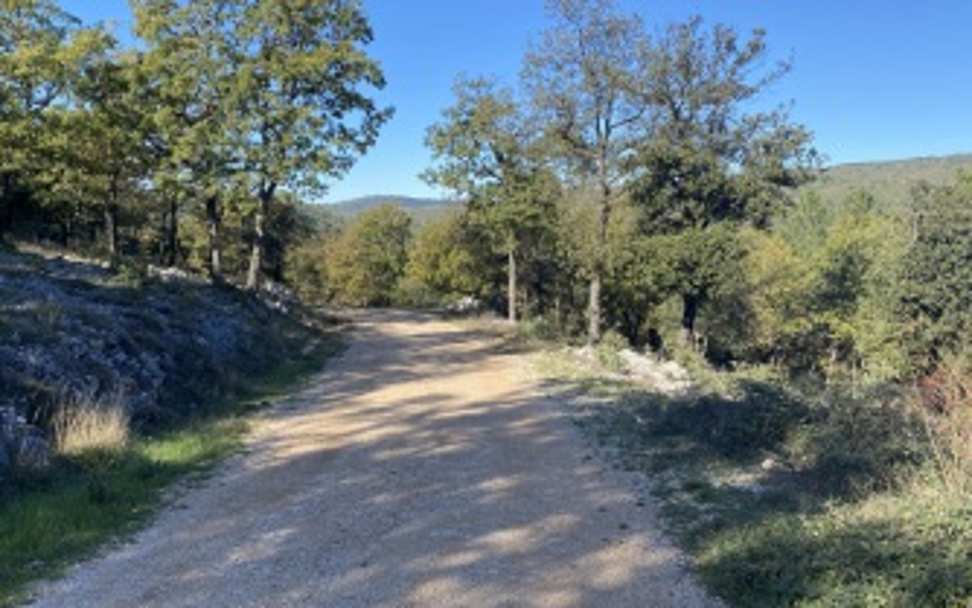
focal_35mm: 33
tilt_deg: -6.6
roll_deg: -1.8
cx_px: 405
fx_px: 874
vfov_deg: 38.4
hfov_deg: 57.8
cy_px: 297
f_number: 1.8
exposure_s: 1/1300
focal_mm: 4.25
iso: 32
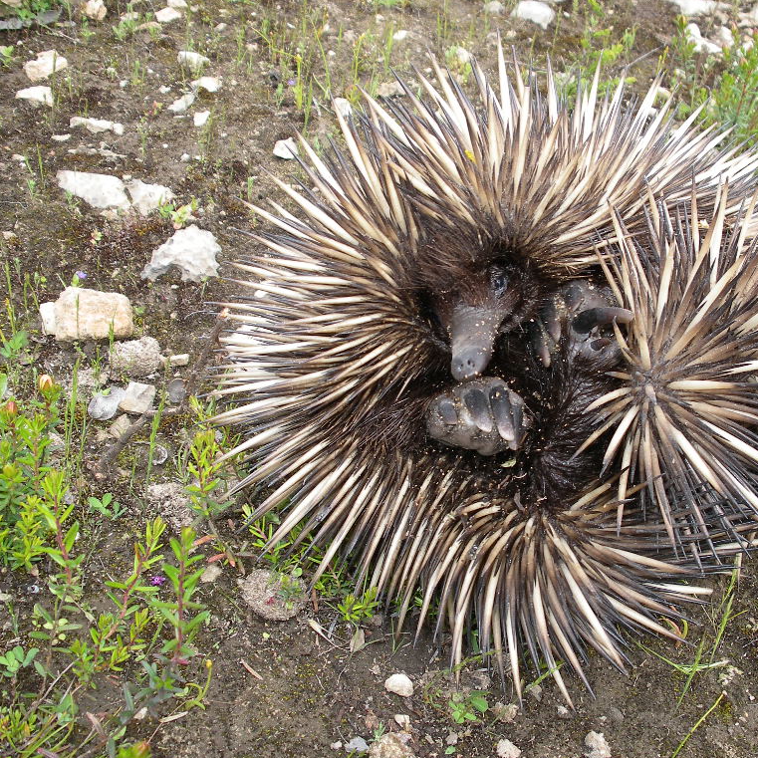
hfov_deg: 38.0
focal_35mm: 44
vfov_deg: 38.3
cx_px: 493
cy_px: 379
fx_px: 1090
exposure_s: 1/160
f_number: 3.5
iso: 80
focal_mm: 7.8
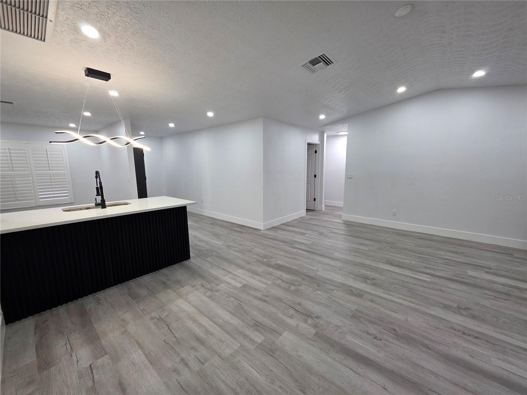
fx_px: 198
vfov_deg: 89.9
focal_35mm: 13
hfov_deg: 106.2
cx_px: 264
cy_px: 198
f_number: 1.9
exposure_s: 1/120
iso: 200
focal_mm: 2.2
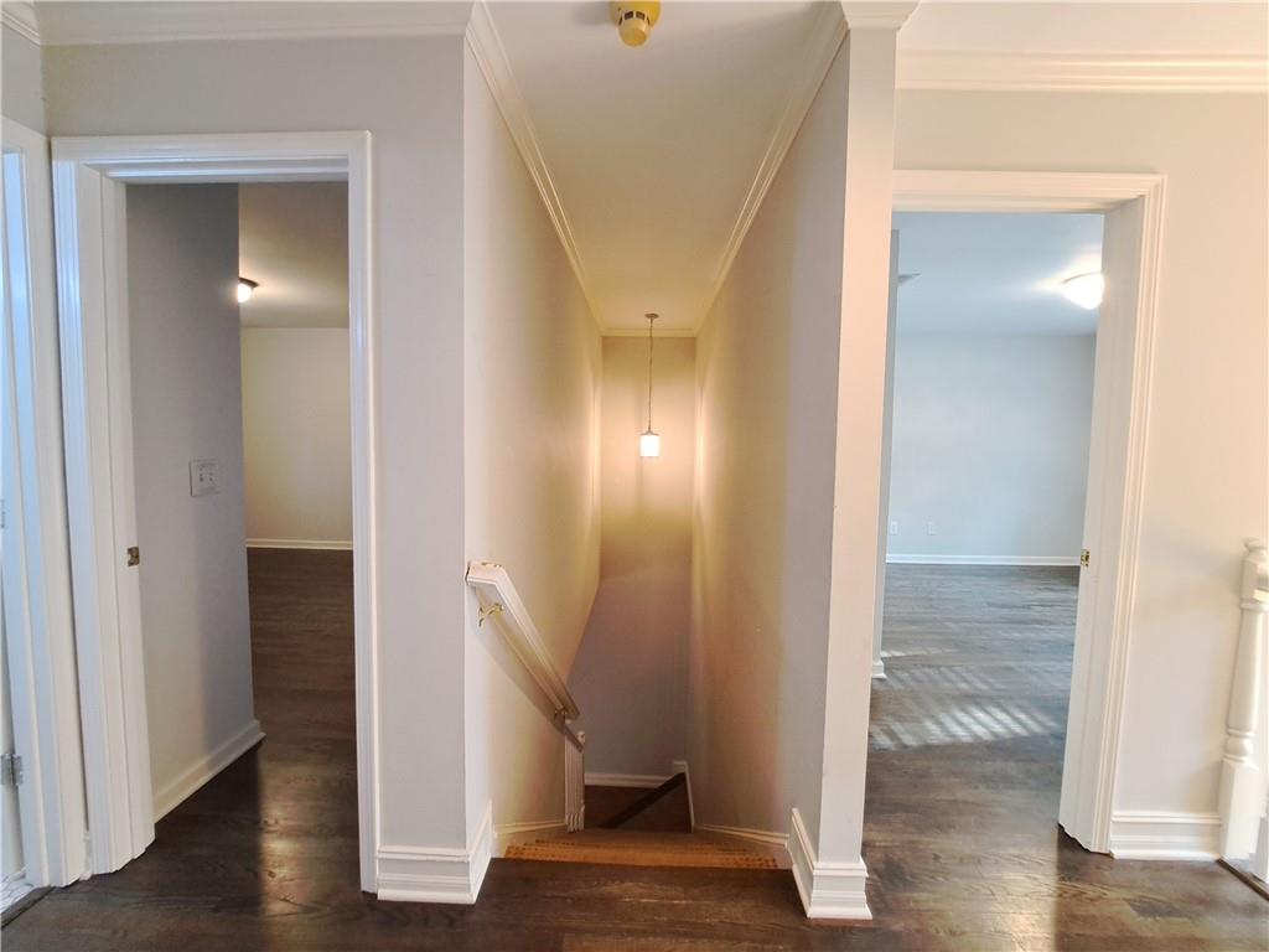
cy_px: 476
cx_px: 634
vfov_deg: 89.9
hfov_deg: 106.2
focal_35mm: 13
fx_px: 477
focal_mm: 1.74
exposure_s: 1/24
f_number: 2.2
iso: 200
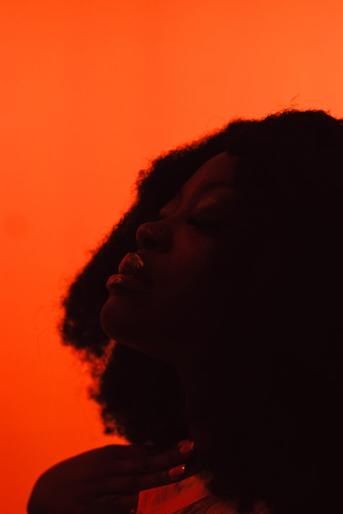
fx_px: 600
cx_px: 172
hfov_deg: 31.9
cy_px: 257
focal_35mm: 42
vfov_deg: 46.4
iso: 800
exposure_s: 1/100
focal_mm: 28
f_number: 2.8
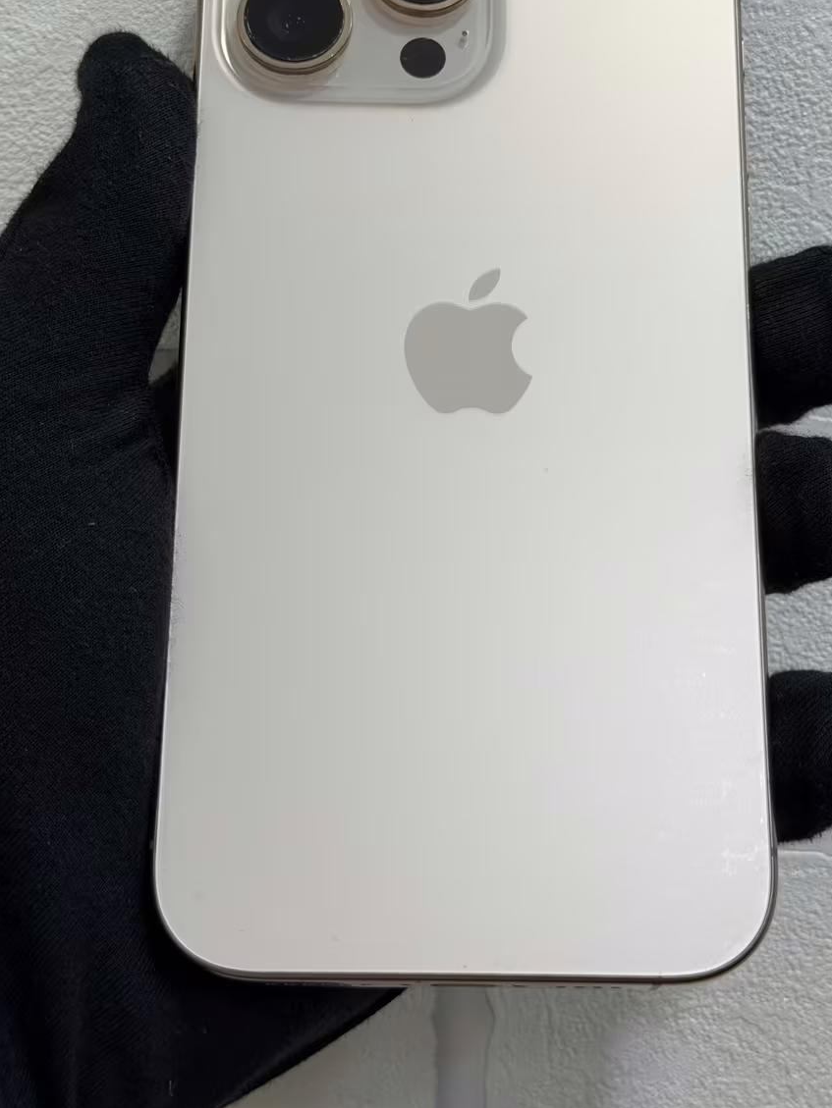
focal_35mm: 68
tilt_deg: -0.1
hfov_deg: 21.6
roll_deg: -1.8
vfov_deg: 28.4
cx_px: 462
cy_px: 374
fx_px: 2179
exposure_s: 1/100
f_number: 1.78
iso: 50
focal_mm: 6.76
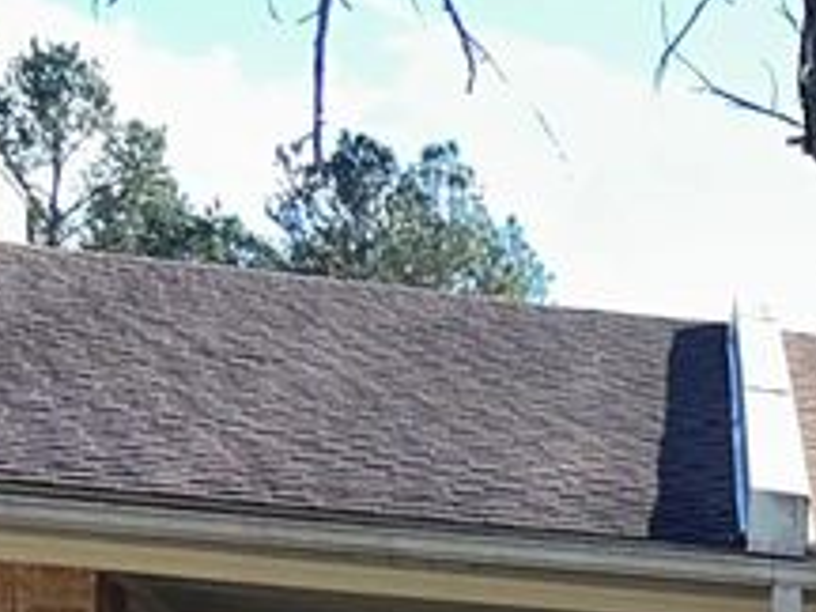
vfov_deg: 11.0
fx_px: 2899
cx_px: 1753
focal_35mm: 123
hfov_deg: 13.2
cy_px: 1190
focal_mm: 5.7
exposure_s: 1/1779
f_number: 1.5
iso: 40
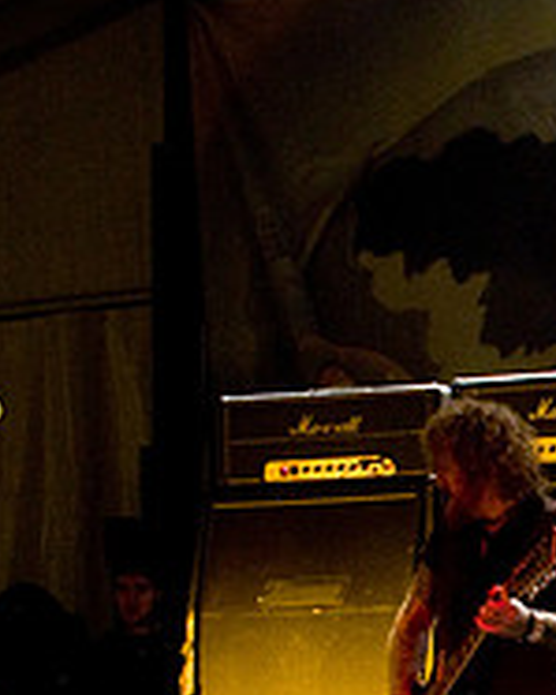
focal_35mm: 153
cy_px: 473
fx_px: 3154
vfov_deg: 12.5
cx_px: 918
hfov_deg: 9.7
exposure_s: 1/100
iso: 1000
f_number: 2.8
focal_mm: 35
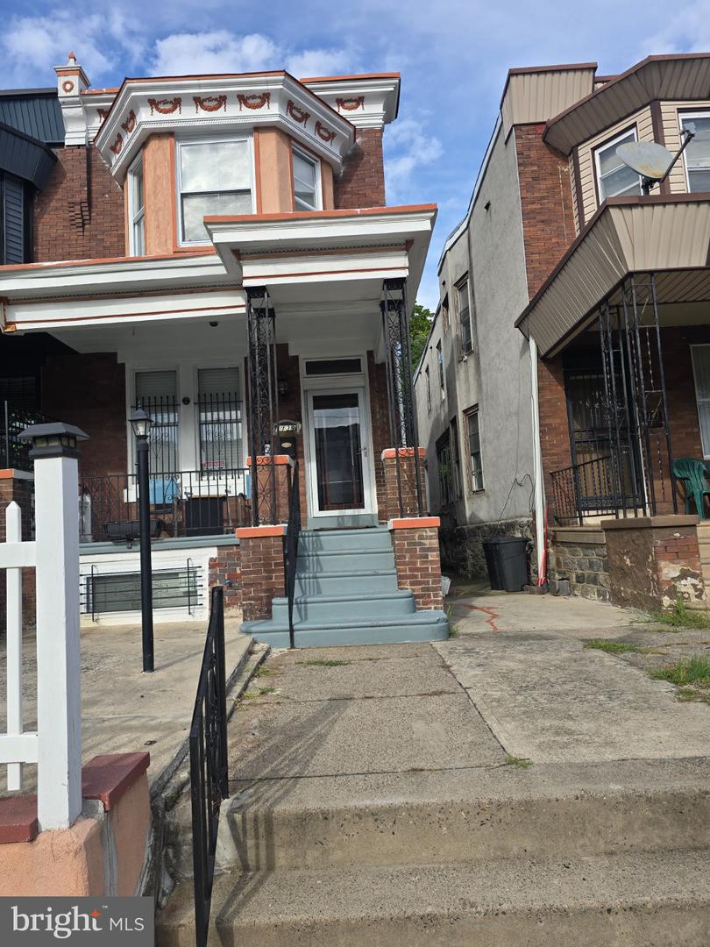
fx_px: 629
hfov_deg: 58.9
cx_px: 355
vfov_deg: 73.9
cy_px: 474
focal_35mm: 23
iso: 12
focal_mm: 6.3
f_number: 1.7
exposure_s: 1/504
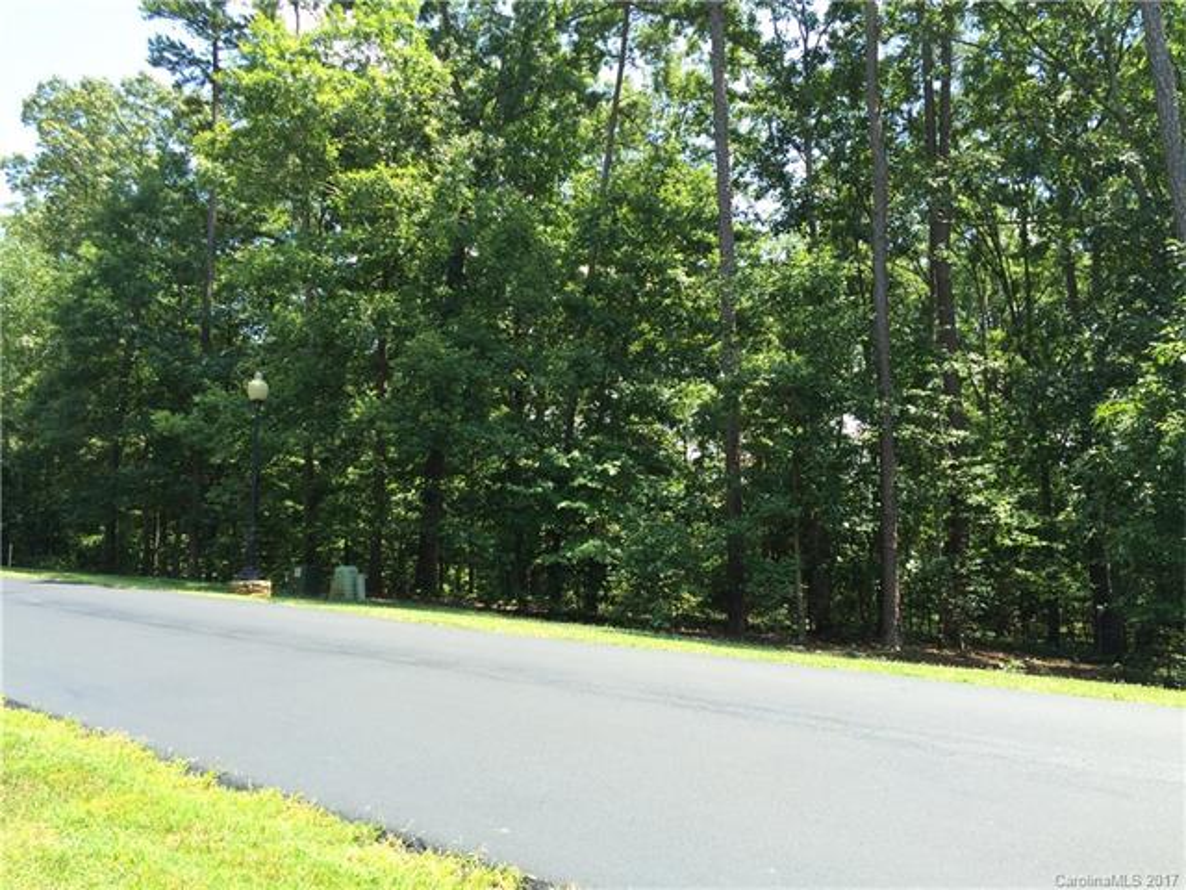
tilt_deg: +5.6
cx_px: 593
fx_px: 994
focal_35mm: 29
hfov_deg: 61.7
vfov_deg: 48.2
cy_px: 445
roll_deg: +0.3
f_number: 2.2
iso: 32
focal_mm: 4.15
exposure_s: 1/441
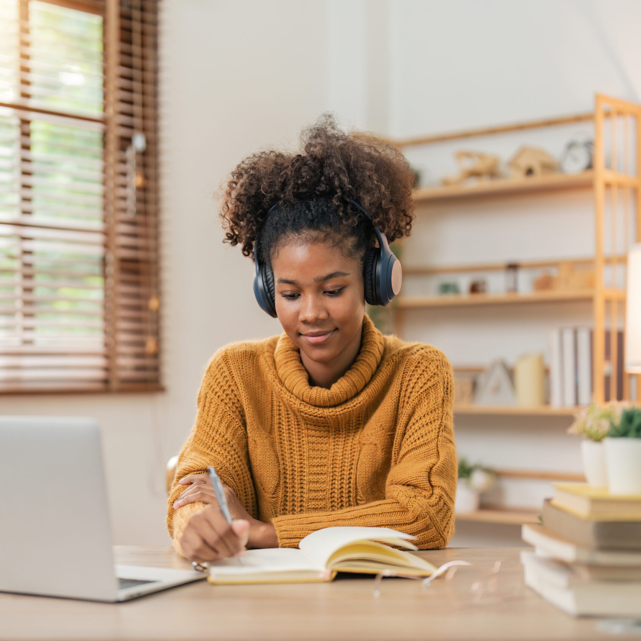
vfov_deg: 26.9
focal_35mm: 64
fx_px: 1341
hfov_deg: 26.8
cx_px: 263
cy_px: 320
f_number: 1.2
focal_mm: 50
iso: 100
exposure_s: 1/200
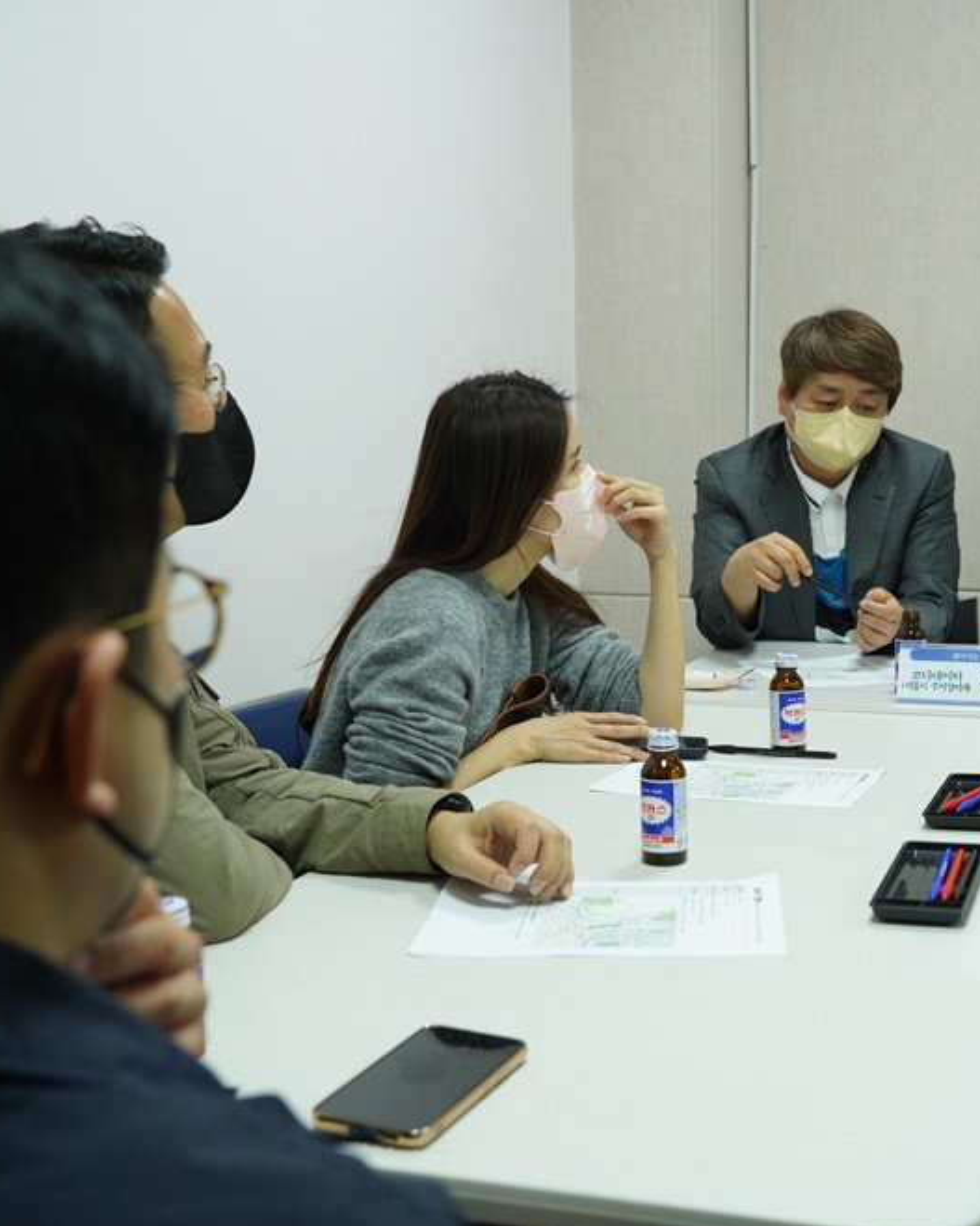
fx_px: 1704
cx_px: 642
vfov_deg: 39.5
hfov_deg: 31.9
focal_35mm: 47
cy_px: 619
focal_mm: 33
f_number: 5
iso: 2000
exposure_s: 1/160
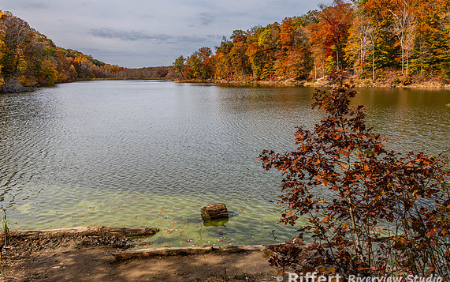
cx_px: 224
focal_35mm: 29
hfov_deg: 64.6
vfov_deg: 43.2
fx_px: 356
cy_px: 140
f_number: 8
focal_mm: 28
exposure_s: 1/125
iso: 64
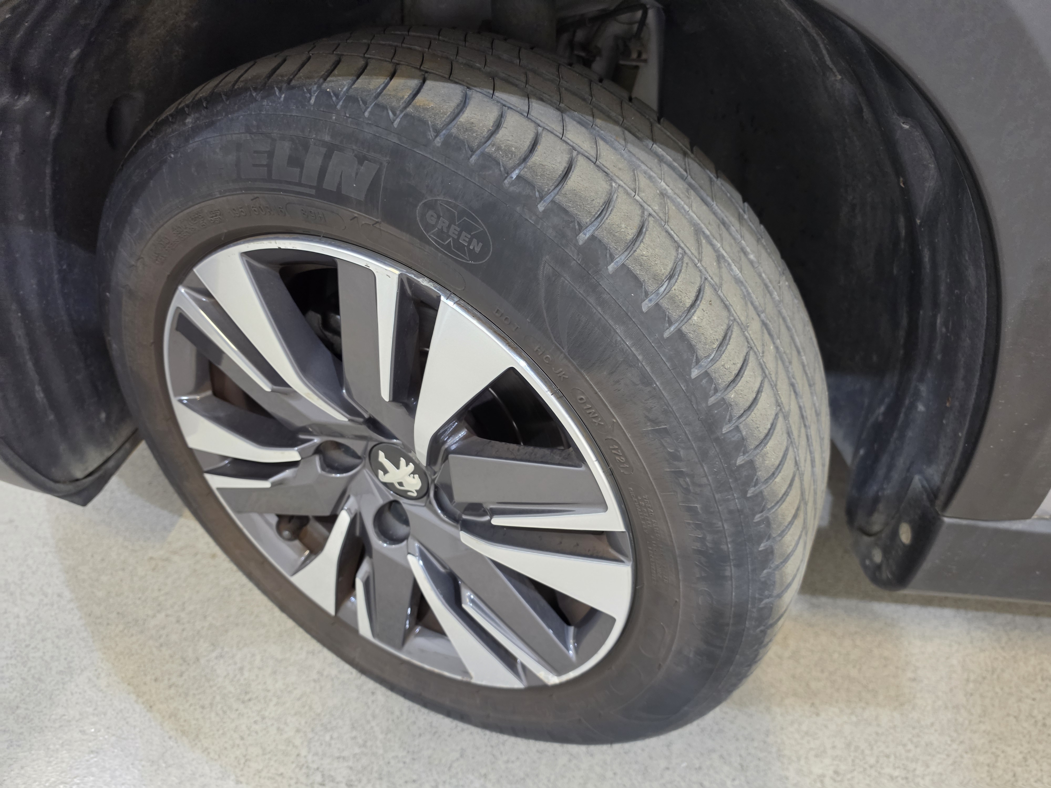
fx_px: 698
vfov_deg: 58.9
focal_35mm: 23
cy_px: 394
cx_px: 526
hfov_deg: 73.9
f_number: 1.4
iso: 500
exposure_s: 1/100
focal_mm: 6.5
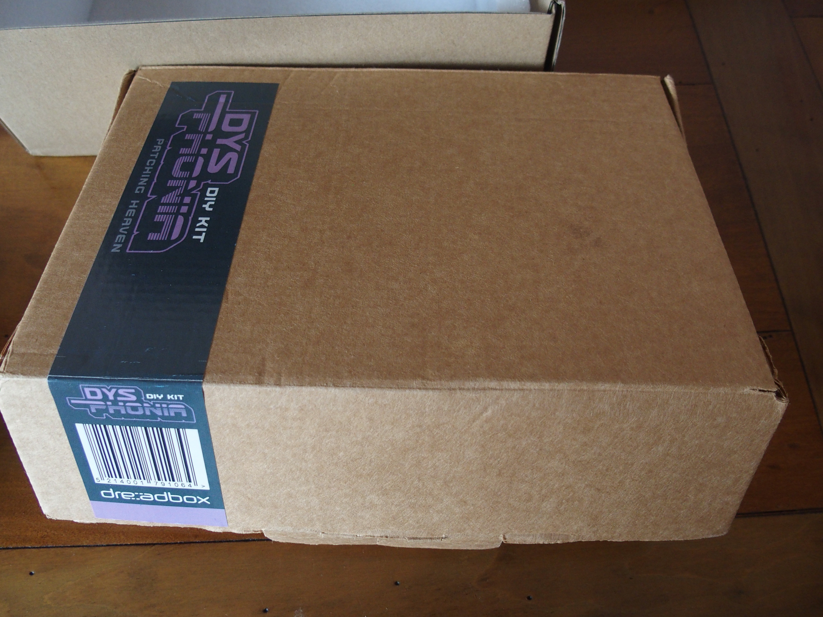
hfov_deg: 63.4
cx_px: 412
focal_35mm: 28
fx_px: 666
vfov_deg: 49.7
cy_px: 308
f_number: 2.8
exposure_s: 1/25
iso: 400
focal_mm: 6
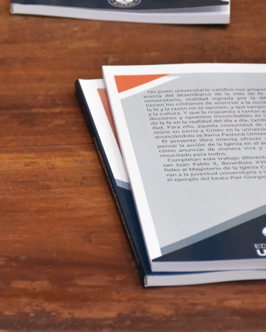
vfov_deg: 10.3
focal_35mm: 188
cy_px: 153
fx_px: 1847
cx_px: -55
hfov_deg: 8.2
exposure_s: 1/60
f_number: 4.8
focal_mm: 56
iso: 2000
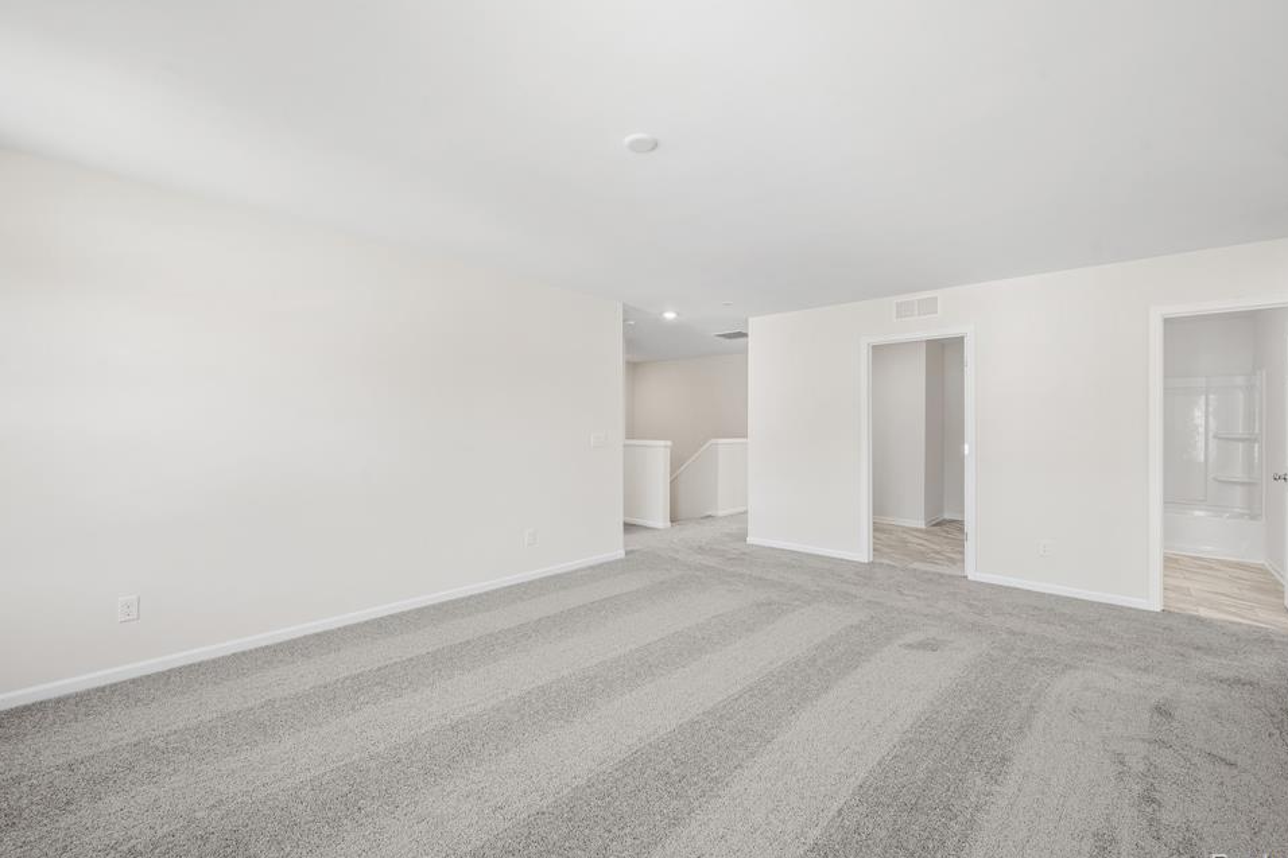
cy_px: 426
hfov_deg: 100.4
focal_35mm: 15
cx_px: 657
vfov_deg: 77.3
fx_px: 537
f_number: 9
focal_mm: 14
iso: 64
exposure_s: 1.3
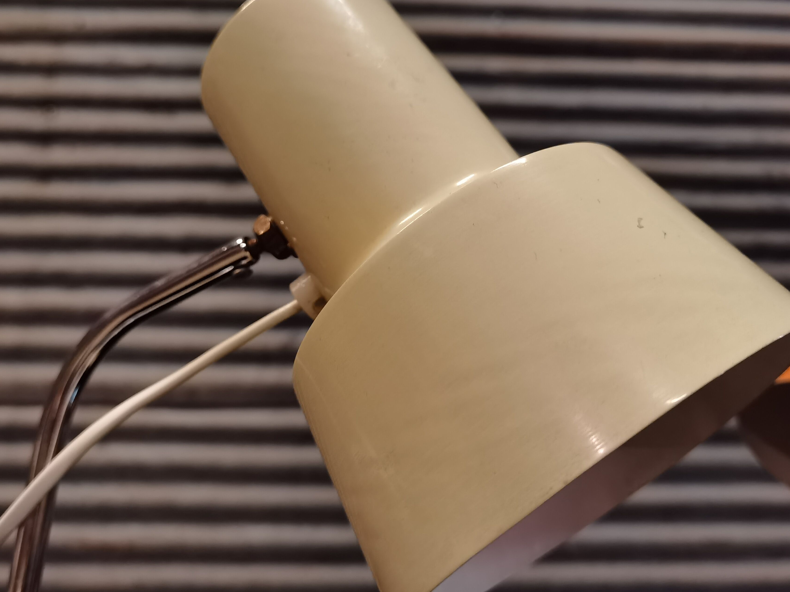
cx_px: 412
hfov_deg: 52.6
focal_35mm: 35
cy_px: 290
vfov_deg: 40.7
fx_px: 799
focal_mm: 6.71
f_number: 1.9
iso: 640
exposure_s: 1/25
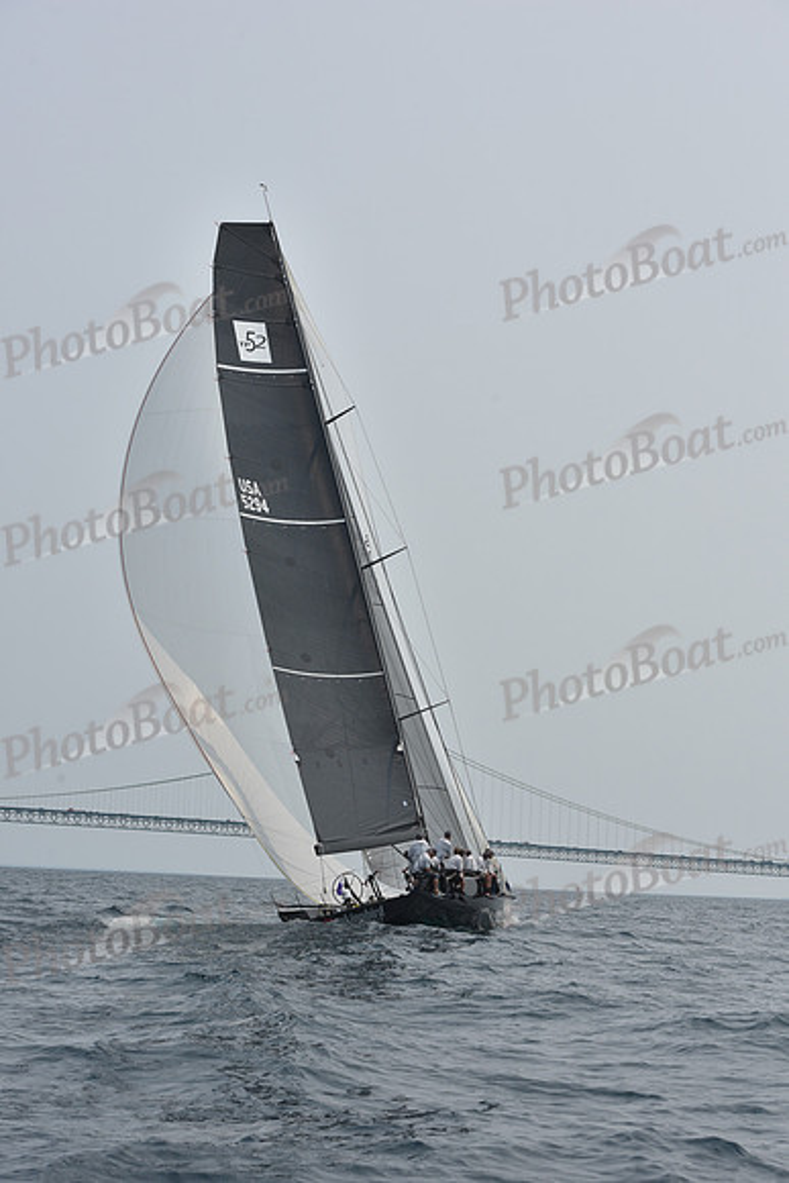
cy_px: 592
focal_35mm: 70
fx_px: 2300
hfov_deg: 19.5
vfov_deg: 28.8
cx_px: 394
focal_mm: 70
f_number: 9
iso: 250
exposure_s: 1/1250
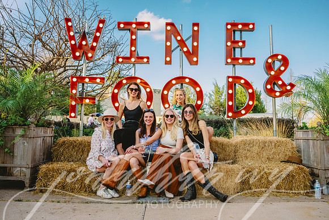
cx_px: 164
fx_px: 261
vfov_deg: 45.7
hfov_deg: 64.5
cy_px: 110
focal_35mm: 28
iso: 1250
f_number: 2.8
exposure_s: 1/8000
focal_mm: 28.5
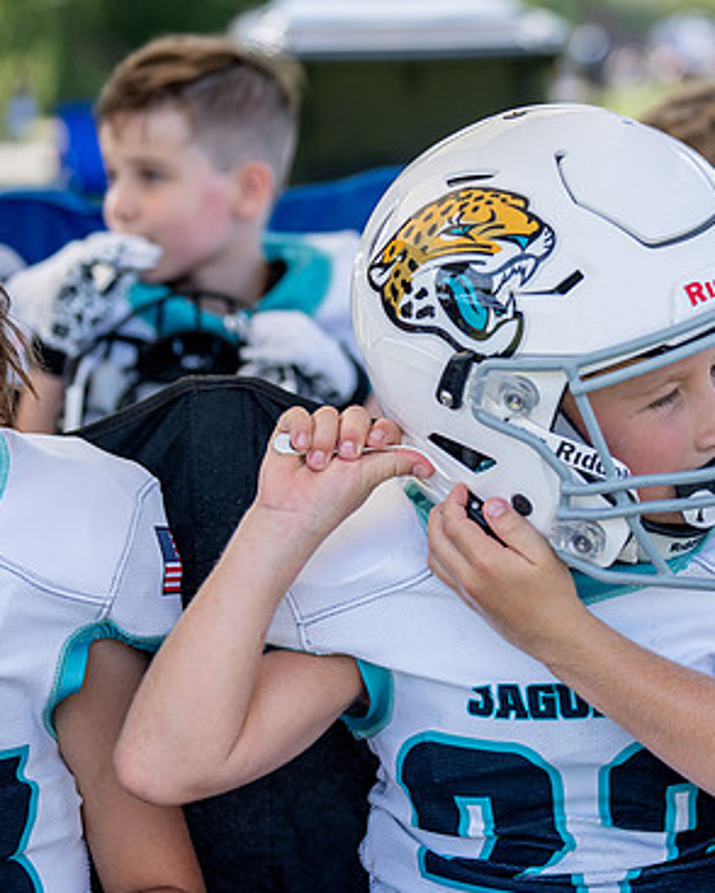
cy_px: 359
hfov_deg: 11.8
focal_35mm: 130
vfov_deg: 14.8
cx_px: 647
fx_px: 3436
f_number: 2.8
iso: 160
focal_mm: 70
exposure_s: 1/1000
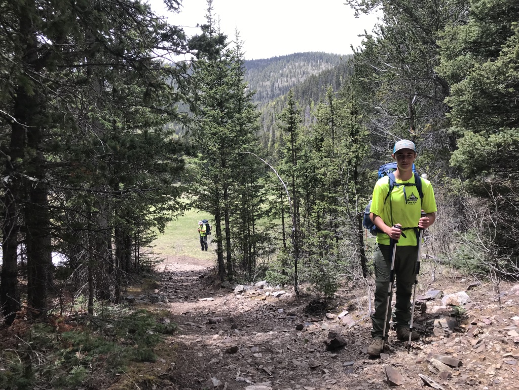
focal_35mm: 28
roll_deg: +1.2
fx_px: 420
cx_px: 260
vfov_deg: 49.7
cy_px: 195
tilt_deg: -0.8
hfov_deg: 63.4
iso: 20
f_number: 1.8
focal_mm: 3.99
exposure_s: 1/520
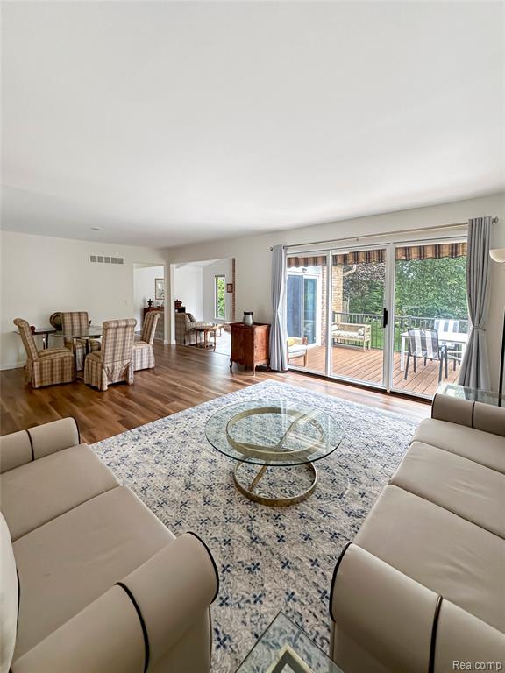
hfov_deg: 85.7
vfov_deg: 102.1
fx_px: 272
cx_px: 252
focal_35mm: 14
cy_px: 336
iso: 80
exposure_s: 1/120
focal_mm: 2.22
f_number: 2.2
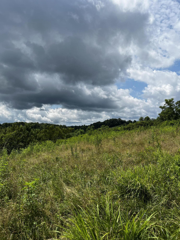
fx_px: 180
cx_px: 90
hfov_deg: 53.0
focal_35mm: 26
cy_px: 120
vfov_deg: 67.3
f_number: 1.6
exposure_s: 1/5556
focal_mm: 5.1
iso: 50
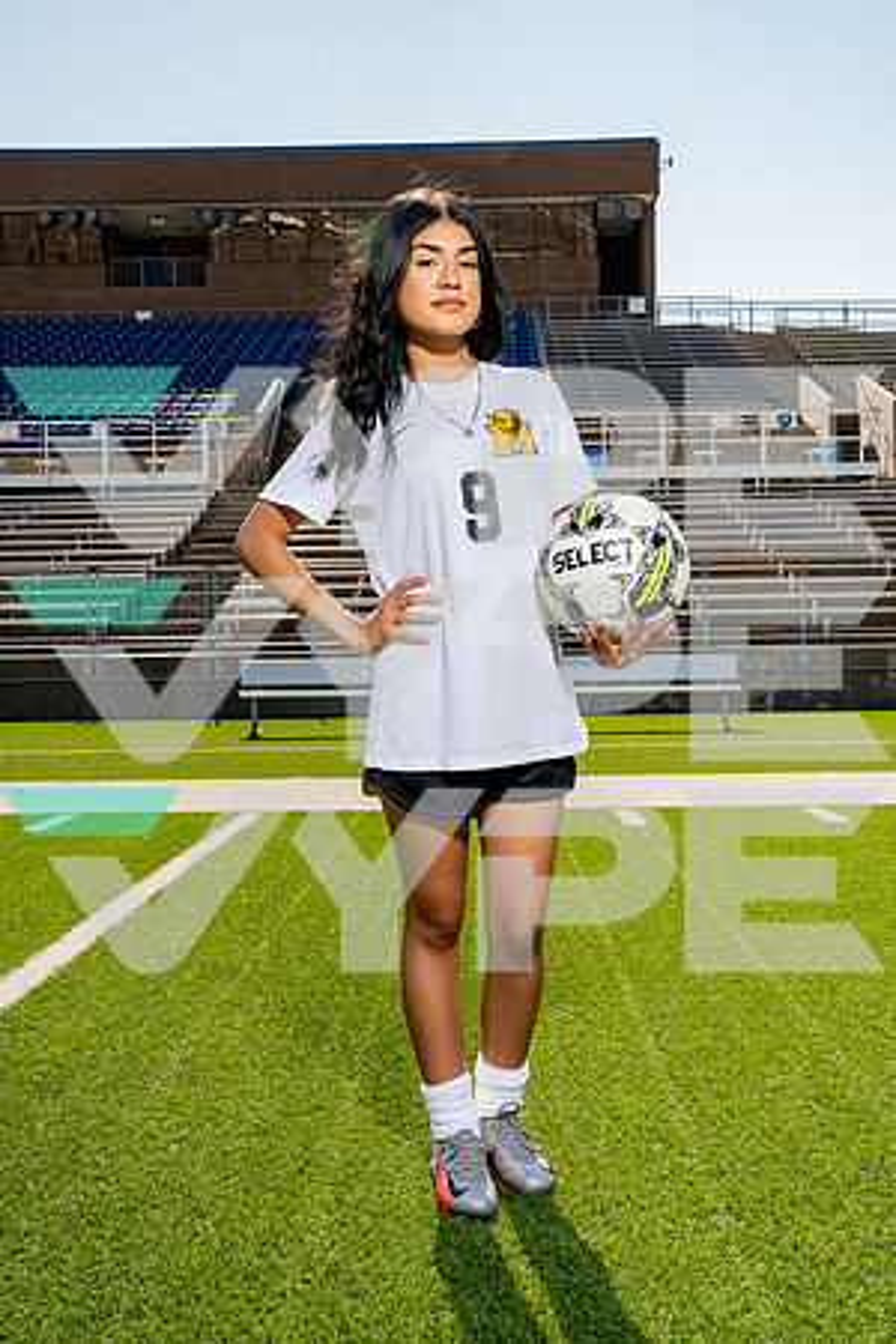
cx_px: 448
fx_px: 1456
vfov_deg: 49.6
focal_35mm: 39
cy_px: 672
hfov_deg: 34.2
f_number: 11
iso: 320
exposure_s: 1/250
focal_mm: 39
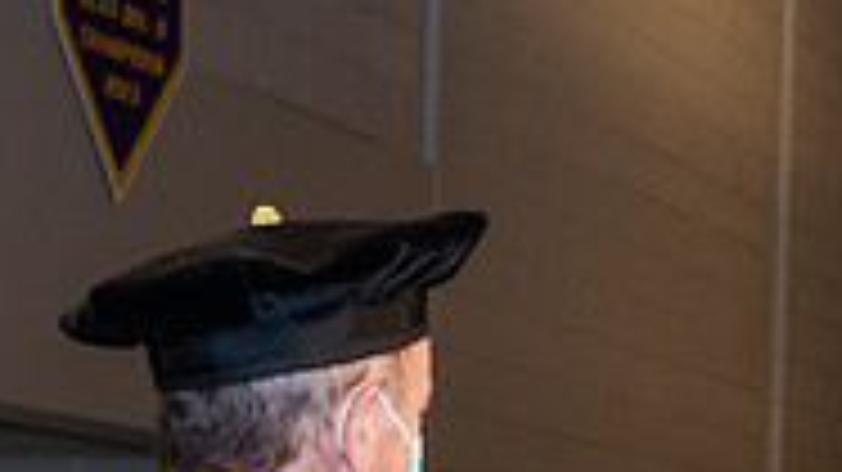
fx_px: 4352
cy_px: 753
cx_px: 824
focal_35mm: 195
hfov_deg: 11.0
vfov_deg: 6.1
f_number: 6.3
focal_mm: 60
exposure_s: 1/200
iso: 1600
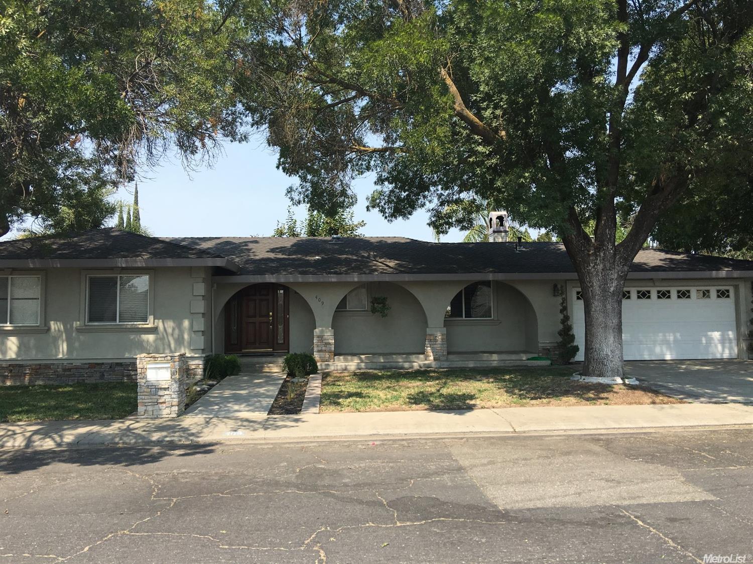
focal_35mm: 29
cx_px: 376
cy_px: 282
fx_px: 631
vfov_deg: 48.2
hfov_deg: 61.7
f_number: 2.2
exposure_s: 1/962
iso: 25
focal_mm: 4.15
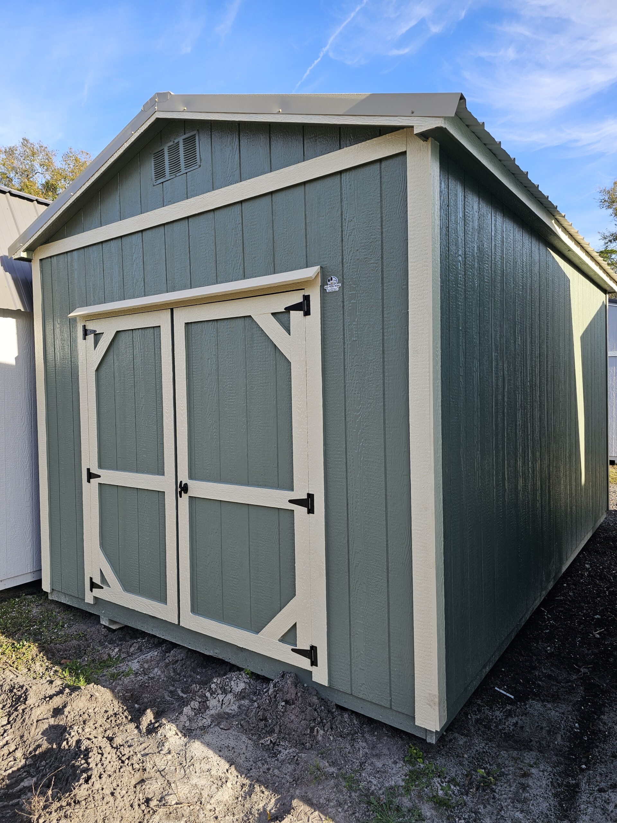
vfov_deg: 73.9
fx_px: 547
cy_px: 412
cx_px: 308
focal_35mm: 23
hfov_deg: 58.9
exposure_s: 1/220
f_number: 1.7
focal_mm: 6.3
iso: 10
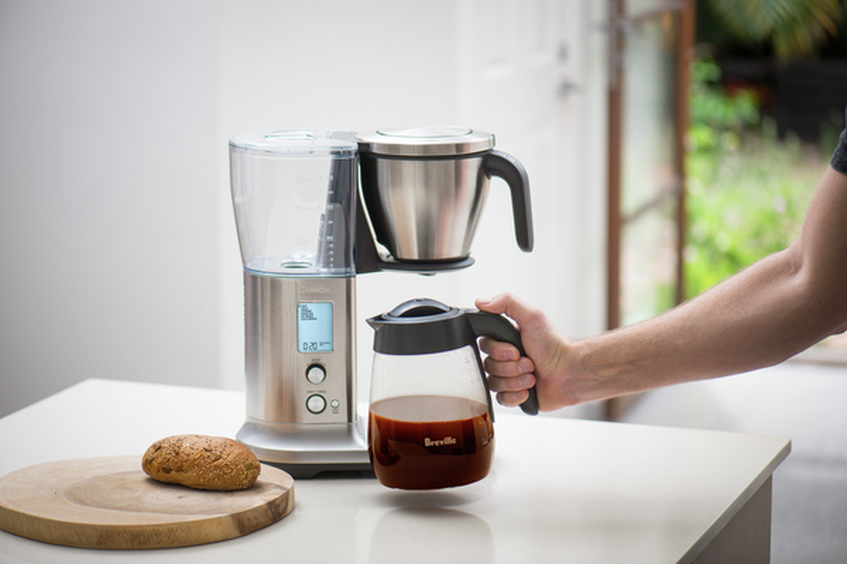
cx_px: 424
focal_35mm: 105
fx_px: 2470
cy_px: 282
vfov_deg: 13.0
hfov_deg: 19.5
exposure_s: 1/250
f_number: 3.2
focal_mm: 105
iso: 100
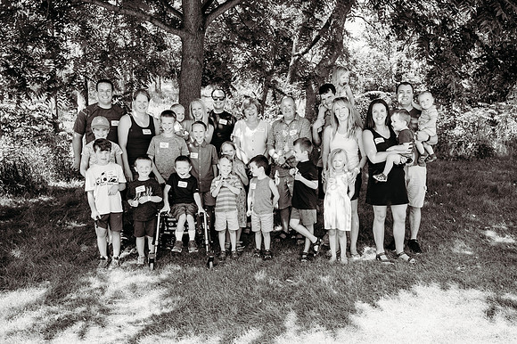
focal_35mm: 32
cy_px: 183
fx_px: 456
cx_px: 274
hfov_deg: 59.0
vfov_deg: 41.3
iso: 200
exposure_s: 1/200
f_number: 4.5
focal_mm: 29.5
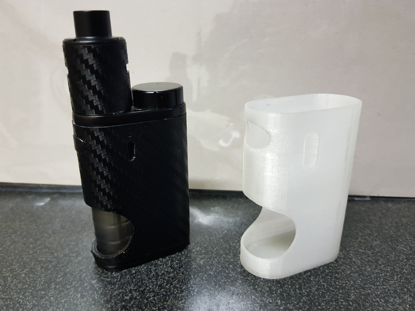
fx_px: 312
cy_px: 156
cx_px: 208
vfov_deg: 53.1
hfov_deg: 67.3
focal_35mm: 26
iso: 250
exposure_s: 1/17
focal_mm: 4.2
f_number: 1.7
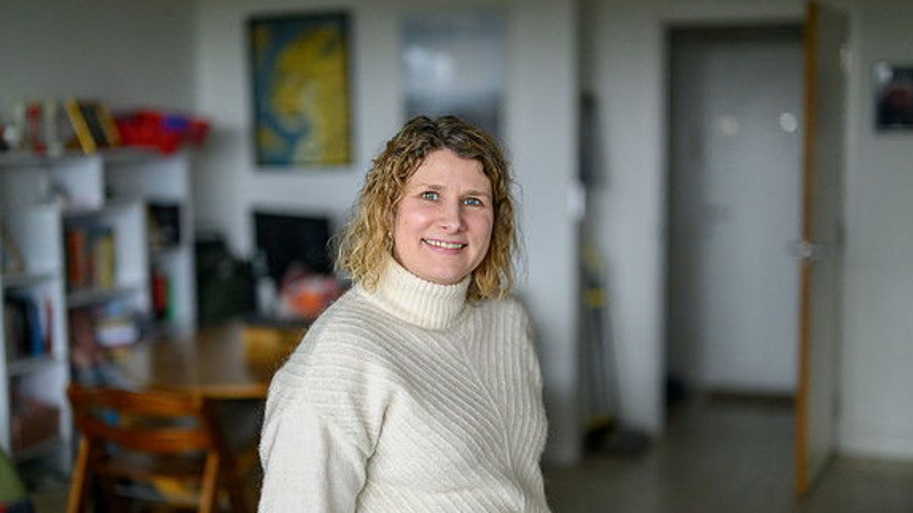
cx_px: 460
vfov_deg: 22.6
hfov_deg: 39.2
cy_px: 278
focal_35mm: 53
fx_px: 1283
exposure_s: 1/400
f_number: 1.2
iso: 1600
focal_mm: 50
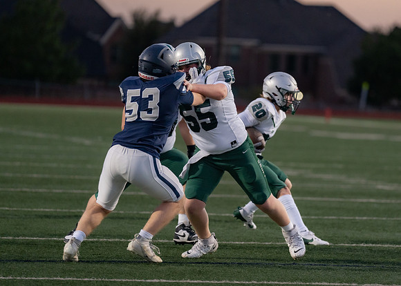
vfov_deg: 5.3
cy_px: 122
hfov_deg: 7.5
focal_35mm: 269
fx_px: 3066
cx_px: 254
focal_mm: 200
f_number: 2.8
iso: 2000
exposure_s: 1/1250
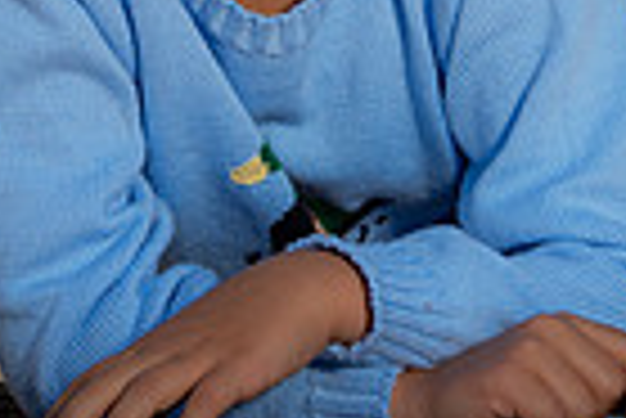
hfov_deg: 4.5
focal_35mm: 459
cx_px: 81
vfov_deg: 3.0
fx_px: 7990
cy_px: -90
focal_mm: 110
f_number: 5
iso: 50
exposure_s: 1/250
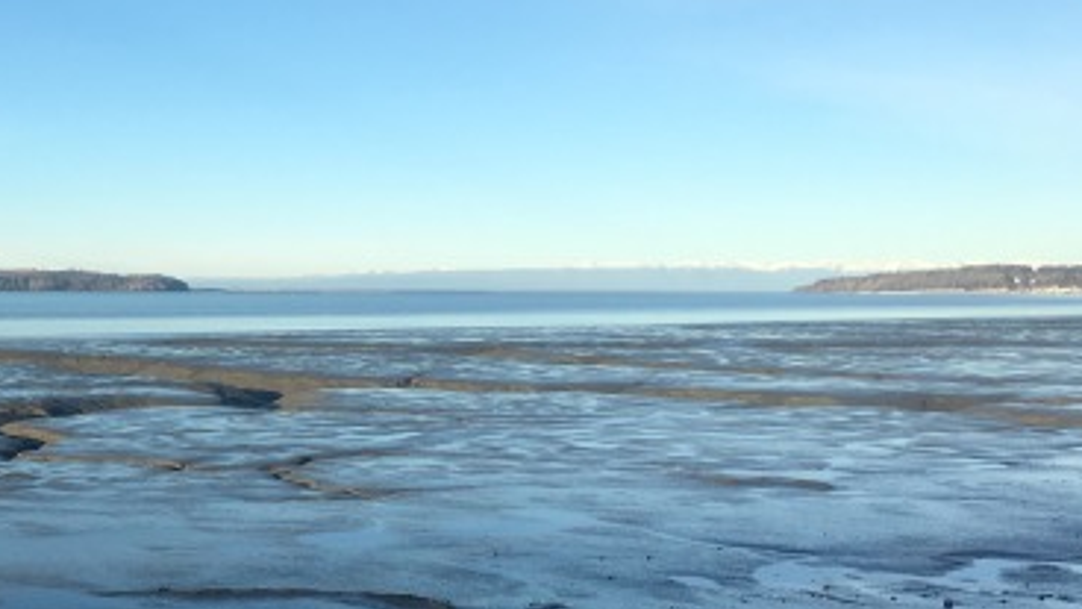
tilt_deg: -4.4
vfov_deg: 21.7
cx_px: 173
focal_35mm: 55
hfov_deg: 36.2
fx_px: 1578
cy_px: 438
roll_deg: -0.2
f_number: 2.2
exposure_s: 1/950
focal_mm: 4.15
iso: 25
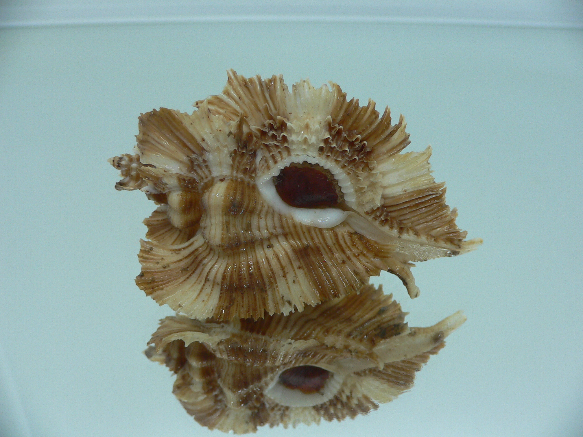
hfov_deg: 52.6
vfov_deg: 40.7
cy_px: 218
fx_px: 589
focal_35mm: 35
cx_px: 292
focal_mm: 4.6
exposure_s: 1/60
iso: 100
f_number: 2.8
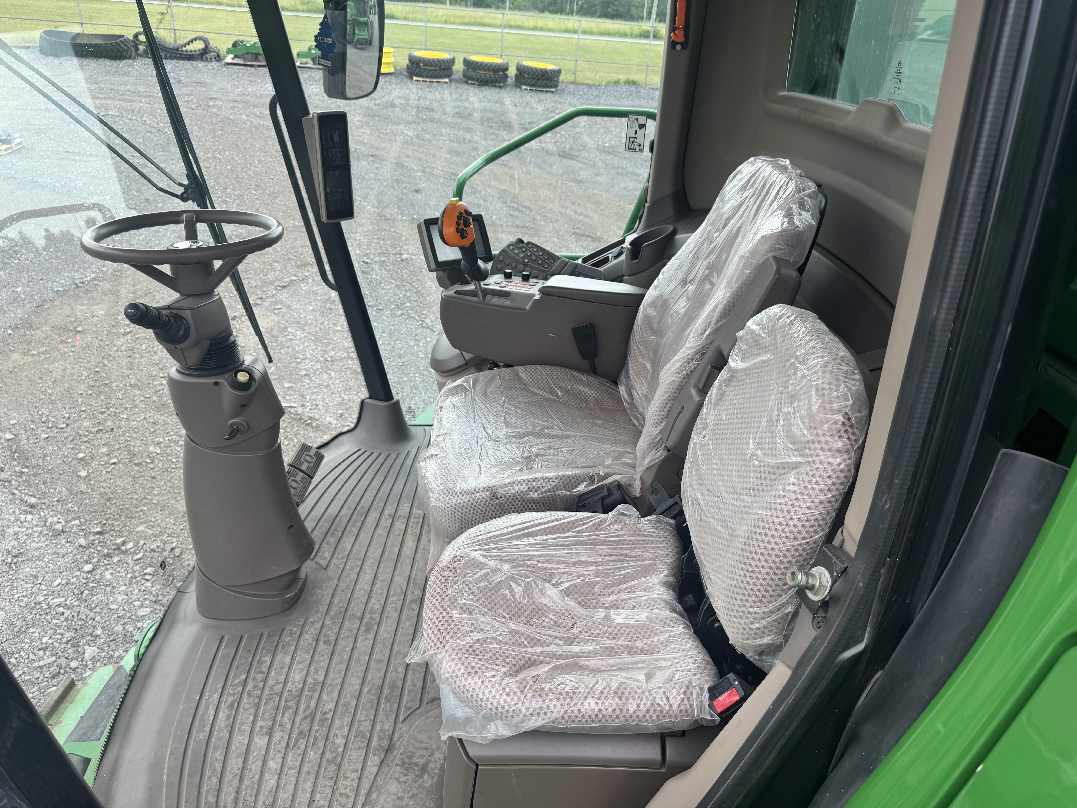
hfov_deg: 71.6
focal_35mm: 24
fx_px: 747
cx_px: 538
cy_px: 404
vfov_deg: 56.8
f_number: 1.78
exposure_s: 1/527
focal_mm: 6.76
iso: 80
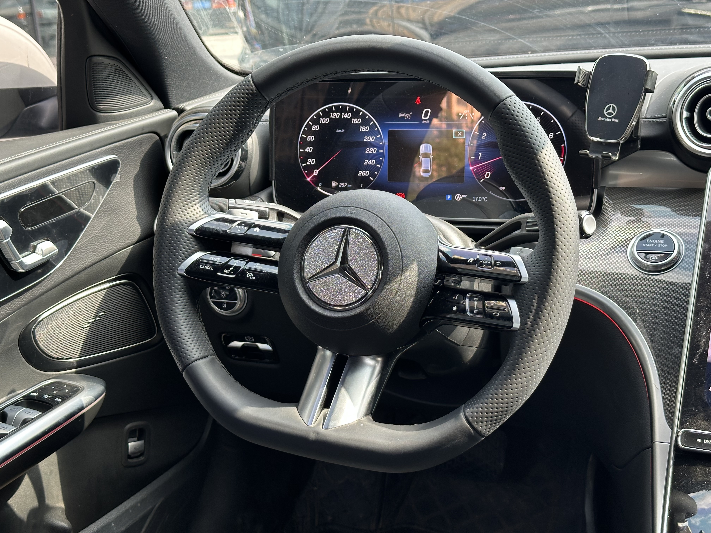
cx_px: 356
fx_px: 986
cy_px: 266
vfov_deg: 30.3
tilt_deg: -15.2
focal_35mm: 48
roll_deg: +4.1
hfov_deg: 39.7
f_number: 1.78
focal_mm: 6.86
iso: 64
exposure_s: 1/119
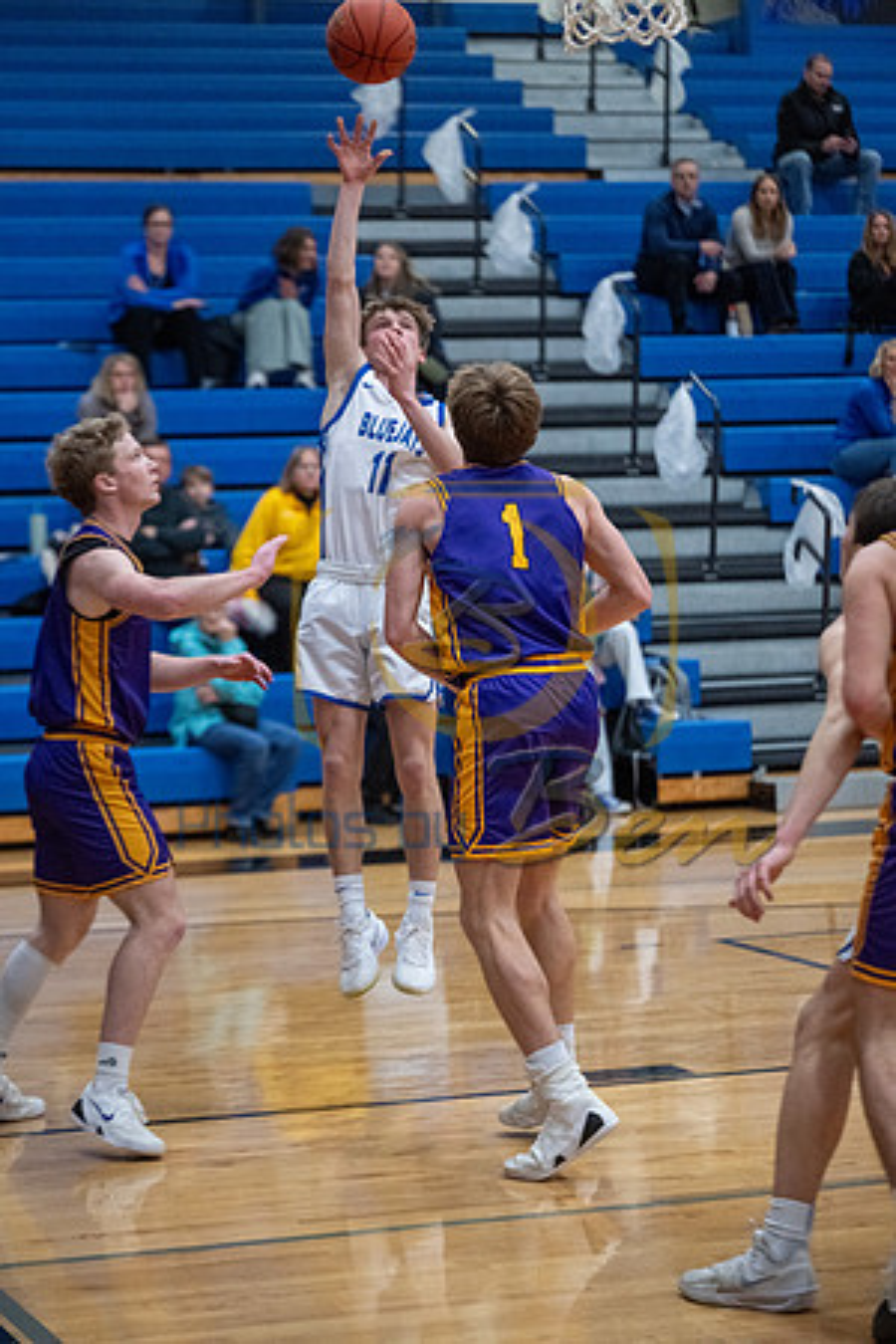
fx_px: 3584
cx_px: 448
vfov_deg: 21.2
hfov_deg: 14.3
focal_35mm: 96
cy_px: 672
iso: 4000
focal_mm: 96
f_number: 2.8
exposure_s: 1/1250
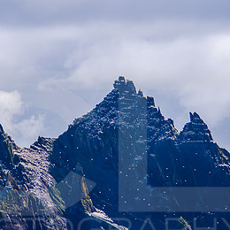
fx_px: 2954
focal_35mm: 393
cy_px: 144
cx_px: 91
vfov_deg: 4.5
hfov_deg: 4.5
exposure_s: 1/2000
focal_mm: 135
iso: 500
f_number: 5.6
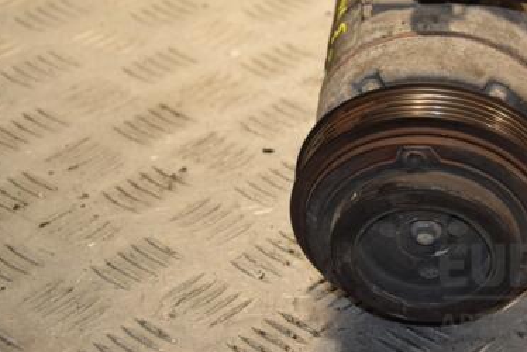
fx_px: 2183
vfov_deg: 9.2
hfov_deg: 13.7
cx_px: 413
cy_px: 77
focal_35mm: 149
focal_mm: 62
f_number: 5.6
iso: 800
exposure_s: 1/200
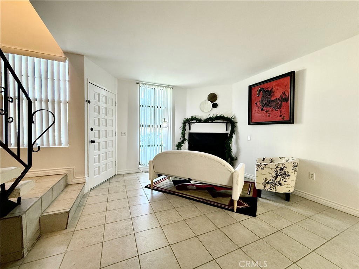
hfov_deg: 102.1
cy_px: 134
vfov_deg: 85.7
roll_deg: -0.2
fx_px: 145
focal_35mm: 14
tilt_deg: -0.5
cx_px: 180
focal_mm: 2.22
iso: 400
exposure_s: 1/120
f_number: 2.2
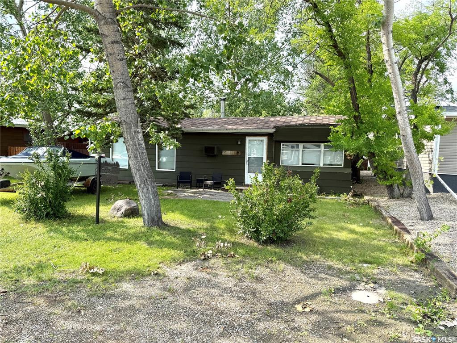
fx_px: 317
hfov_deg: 71.6
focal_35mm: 24
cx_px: 228
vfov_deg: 56.8
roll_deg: -1.2
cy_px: 172
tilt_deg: -4.6
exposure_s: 1/1361
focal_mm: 6.76
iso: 80
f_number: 1.78
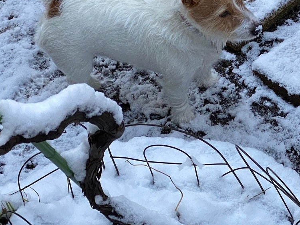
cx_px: 221
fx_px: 1214
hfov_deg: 14.0
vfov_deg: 10.6
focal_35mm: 140
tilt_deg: -43.0
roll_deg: +10.0
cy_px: 35
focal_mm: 6
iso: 64
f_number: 2
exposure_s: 1/122
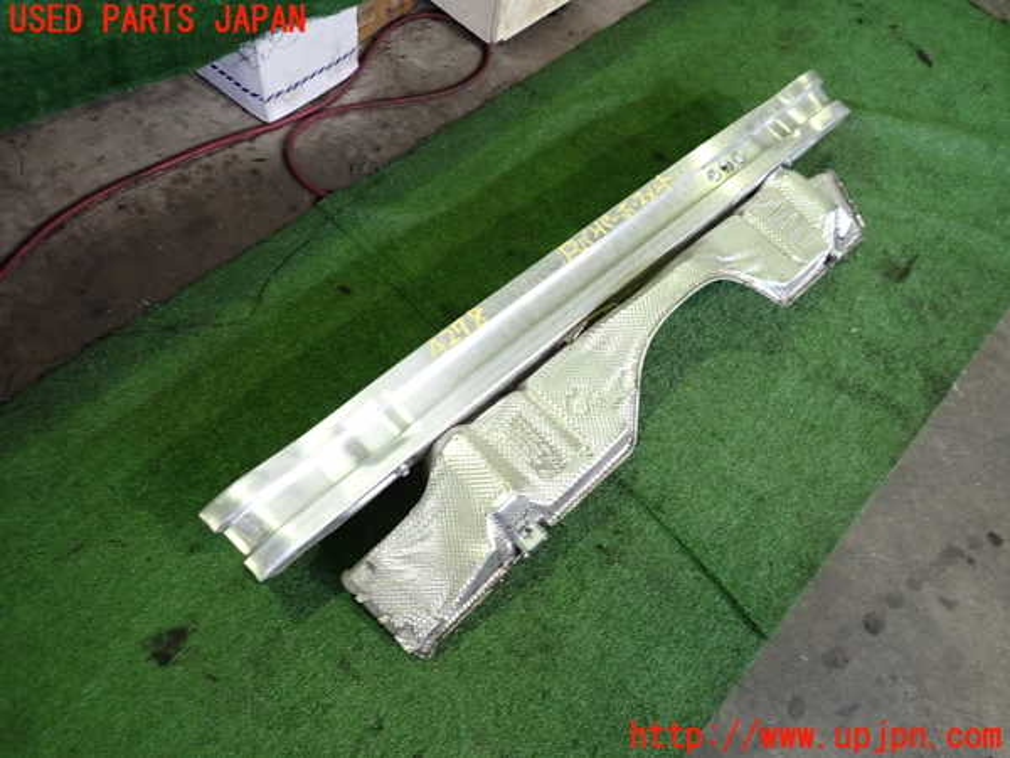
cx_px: 505
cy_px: 379
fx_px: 729
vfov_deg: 54.9
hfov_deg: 69.4
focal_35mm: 25
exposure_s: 1/30
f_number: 2
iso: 320
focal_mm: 4.5
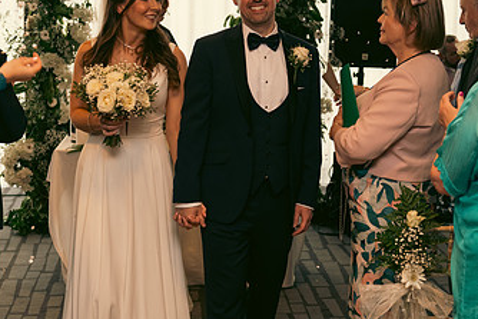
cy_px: 98
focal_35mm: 66
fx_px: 877
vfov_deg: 20.5
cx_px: 239
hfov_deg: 30.5
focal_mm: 38
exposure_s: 1/160
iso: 640
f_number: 3.5
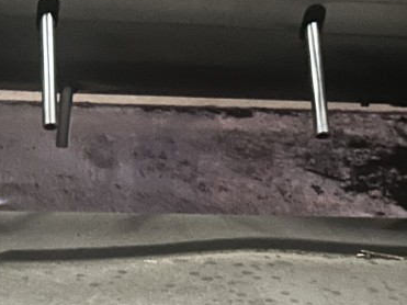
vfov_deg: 14.4
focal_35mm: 101
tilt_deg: -31.7
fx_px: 1187
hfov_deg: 18.7
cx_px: -41
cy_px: 295
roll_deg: -3.7
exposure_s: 1/11
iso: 800
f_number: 1.5
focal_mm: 5.7
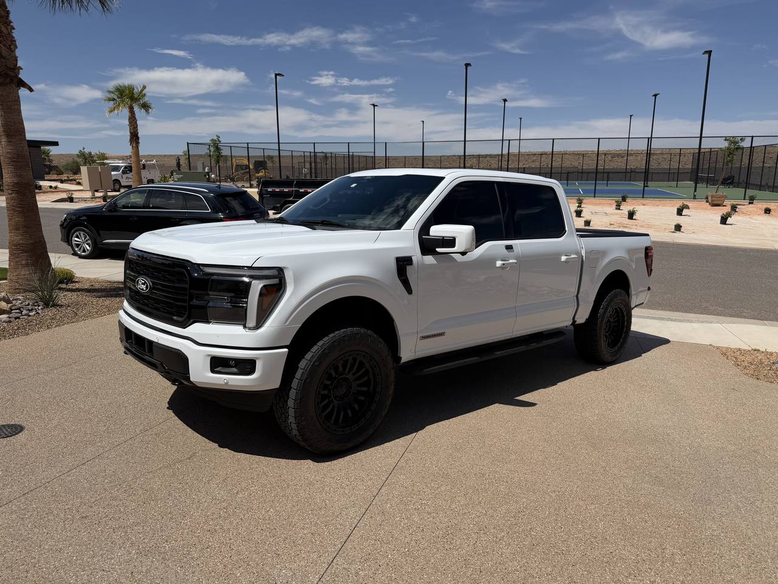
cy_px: 292
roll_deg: +0.2
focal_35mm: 24
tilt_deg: -12.1
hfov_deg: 71.6
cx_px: 389
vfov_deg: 56.8
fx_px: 539
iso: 80
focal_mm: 6.76
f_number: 1.78
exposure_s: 1/10309
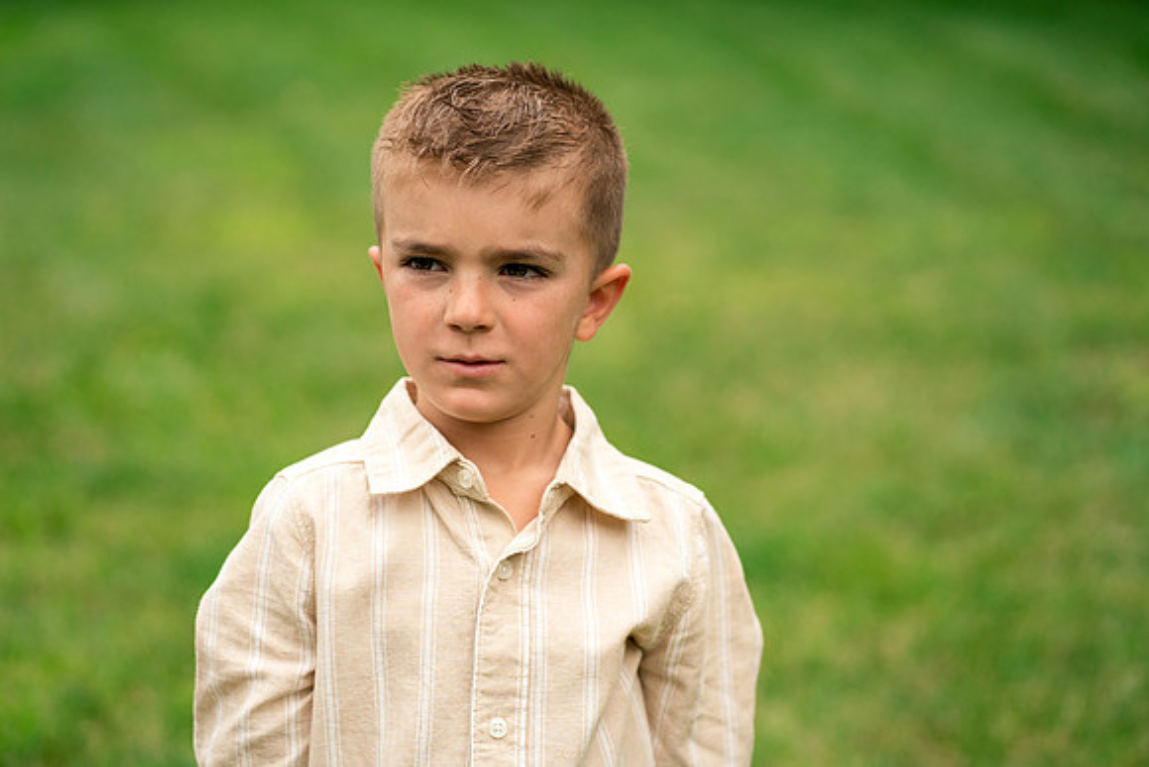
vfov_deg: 16.1
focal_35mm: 85
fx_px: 2713
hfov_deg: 23.9
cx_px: 574
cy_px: 384
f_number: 2.5
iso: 400
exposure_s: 1/2000
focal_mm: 85
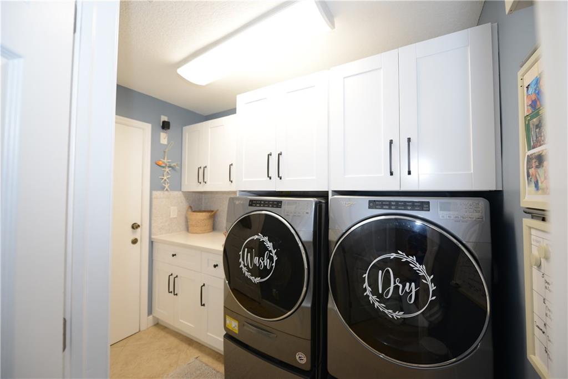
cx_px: 284
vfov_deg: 81.2
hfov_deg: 104.2
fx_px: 221
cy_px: 190
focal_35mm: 14
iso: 400
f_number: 3.2
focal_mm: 14
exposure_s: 1/125
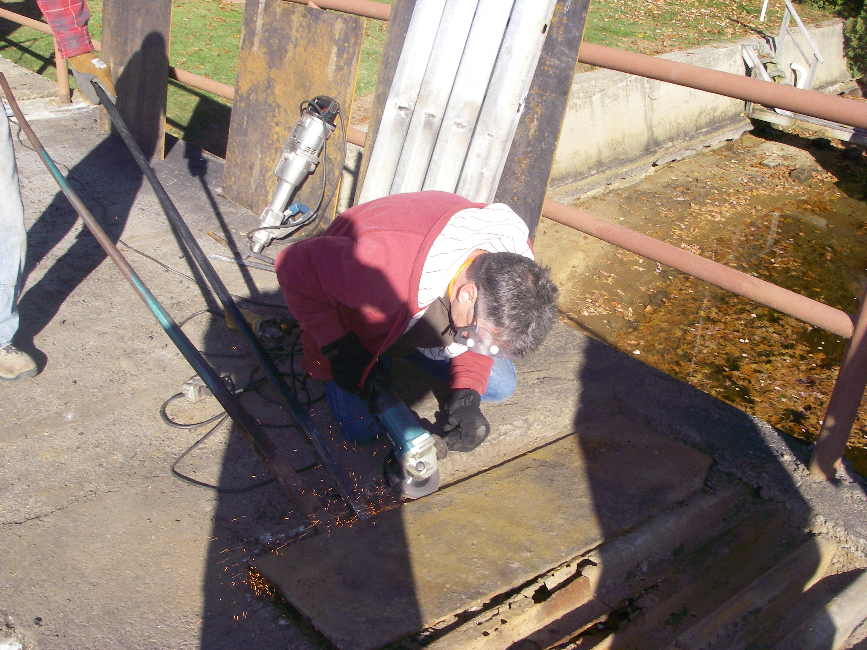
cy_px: 325
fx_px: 952
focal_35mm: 38
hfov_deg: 49.0
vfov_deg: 37.7
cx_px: 434
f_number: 6.6
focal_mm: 6.3
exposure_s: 1/160
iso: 64
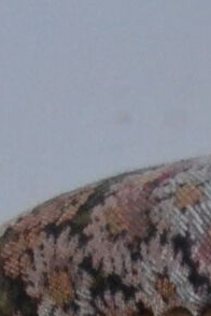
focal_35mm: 329
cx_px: 544
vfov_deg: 5.6
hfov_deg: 4.1
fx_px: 2892
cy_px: 1169
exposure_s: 1/100
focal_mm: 28
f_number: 4.5
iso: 3200
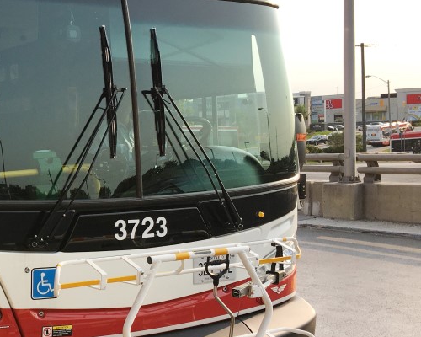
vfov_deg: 26.2
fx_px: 723
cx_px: -5
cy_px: 187
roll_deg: +1.8
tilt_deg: -4.4
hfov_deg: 30.1
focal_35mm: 58
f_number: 2.2
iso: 25
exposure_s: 1/927
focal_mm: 4.15
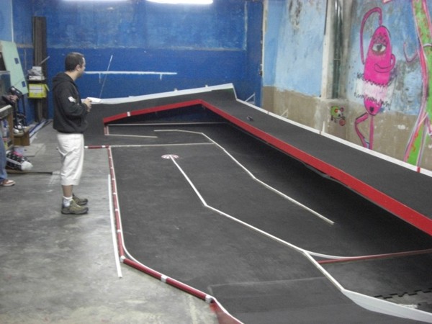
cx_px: 216
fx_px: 474
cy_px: 162
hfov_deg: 49.0
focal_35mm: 38
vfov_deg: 37.7
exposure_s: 1/10
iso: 800
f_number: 2.8
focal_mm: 7.9
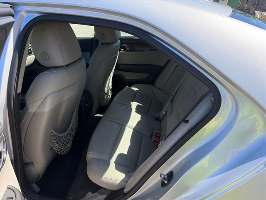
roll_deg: -2.9
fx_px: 200
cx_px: 133
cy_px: 100
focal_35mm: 26
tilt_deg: -27.7
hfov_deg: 67.3
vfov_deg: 53.1
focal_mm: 5.96
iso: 64
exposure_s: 1/884
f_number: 1.6
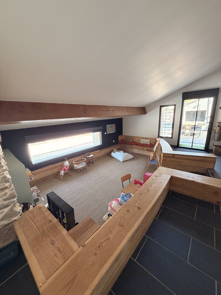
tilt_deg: -14.3
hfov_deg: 85.7
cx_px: 110
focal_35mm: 14
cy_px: 148
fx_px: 119
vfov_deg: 102.1
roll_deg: +2.3
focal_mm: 2.22
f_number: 2.2
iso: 320
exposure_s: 1/72
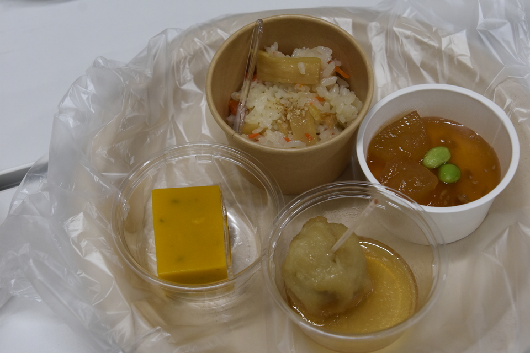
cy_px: 176
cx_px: 265
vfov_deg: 20.6
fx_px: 972
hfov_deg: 30.5
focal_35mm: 66
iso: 800
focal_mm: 44
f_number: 6.3
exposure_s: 1/160
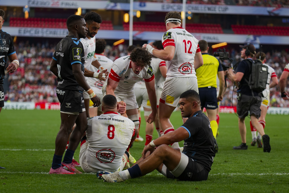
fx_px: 963
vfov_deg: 11.4
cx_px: 144
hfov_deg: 17.1
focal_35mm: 120
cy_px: 96
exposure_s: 1/1250
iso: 800
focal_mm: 120
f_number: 3.2
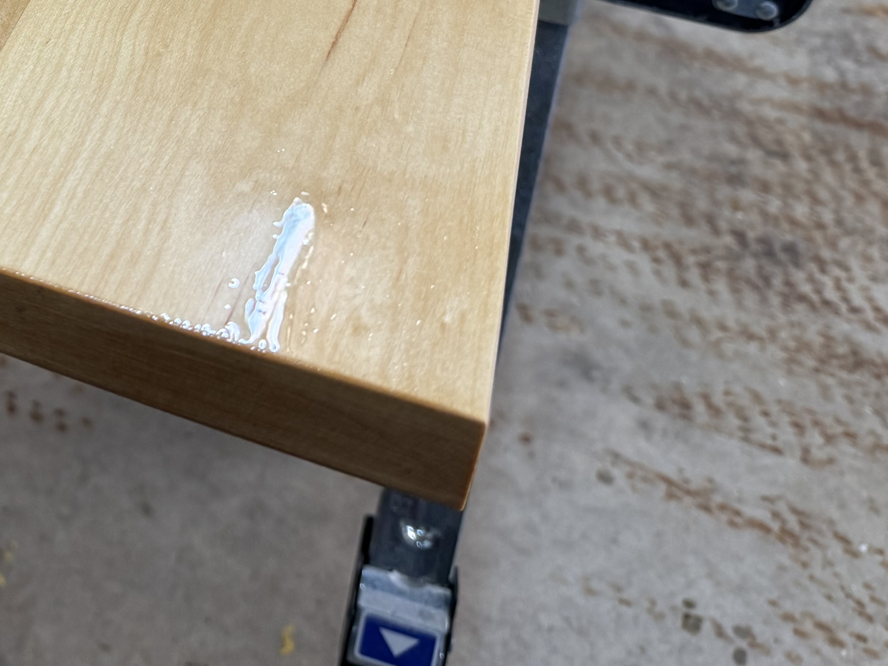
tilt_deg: -32.2
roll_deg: +1.3
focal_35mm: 58
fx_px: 1488
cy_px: -121
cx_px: -143
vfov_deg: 23.2
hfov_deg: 29.2
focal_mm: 6.76
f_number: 1.78
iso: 160
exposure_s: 1/120
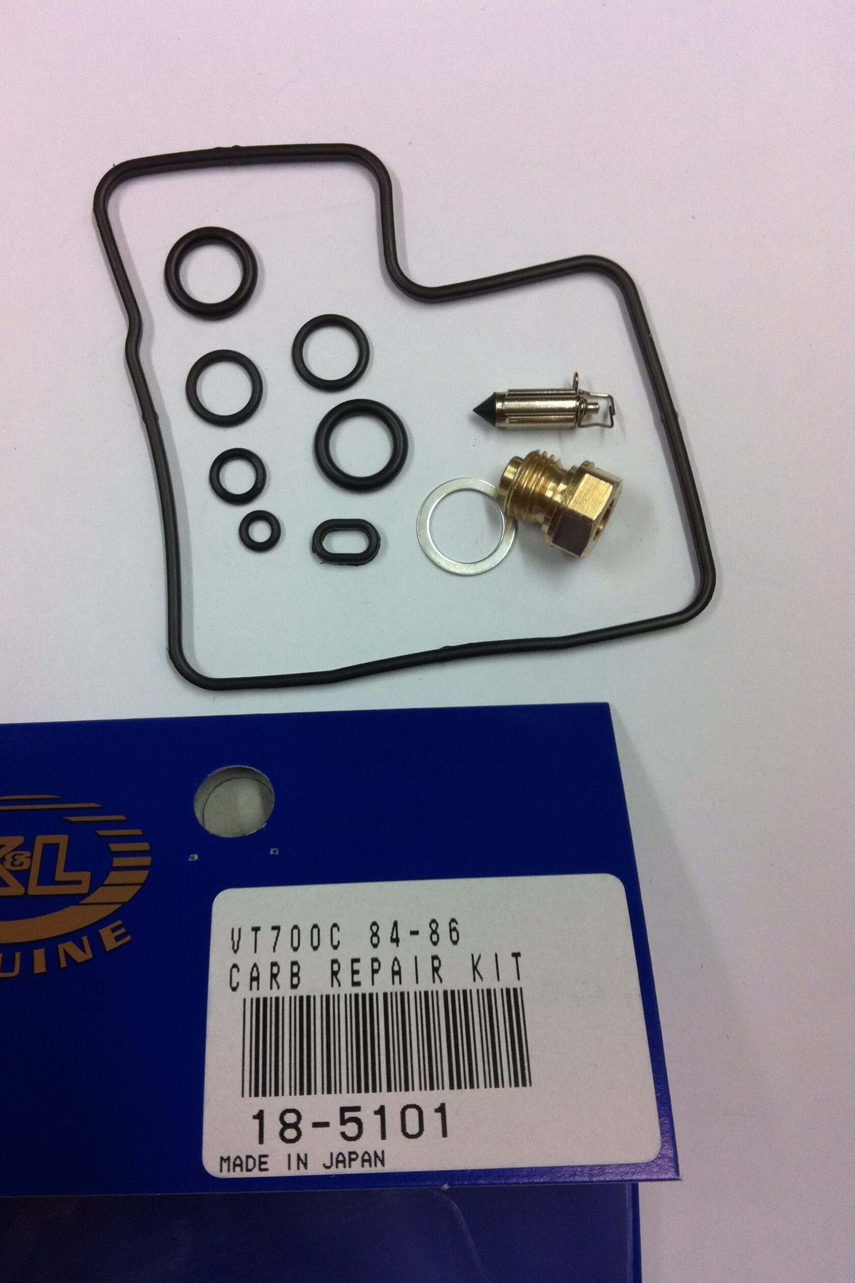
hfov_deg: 35.9
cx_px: 381
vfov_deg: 51.9
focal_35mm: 37
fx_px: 1318
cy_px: 645
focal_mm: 3.85
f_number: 2.8
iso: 100
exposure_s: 1/50
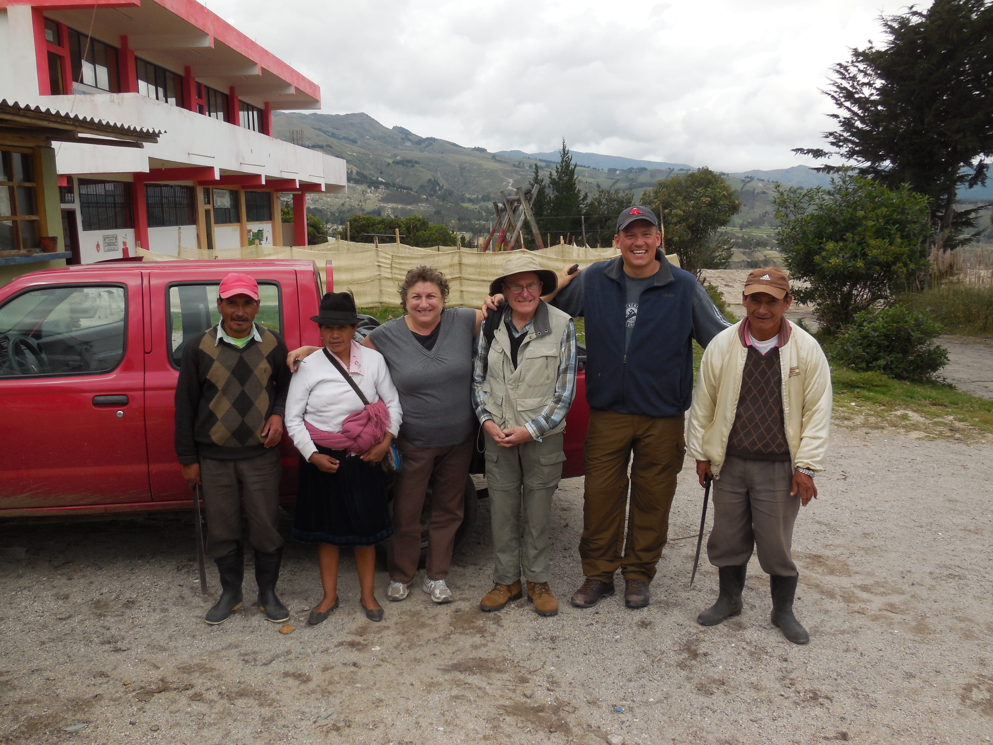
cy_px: 362
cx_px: 492
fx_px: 889
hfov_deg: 58.3
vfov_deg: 45.4
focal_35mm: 31
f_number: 3.2
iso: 125
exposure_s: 1/1000
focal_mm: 5.3
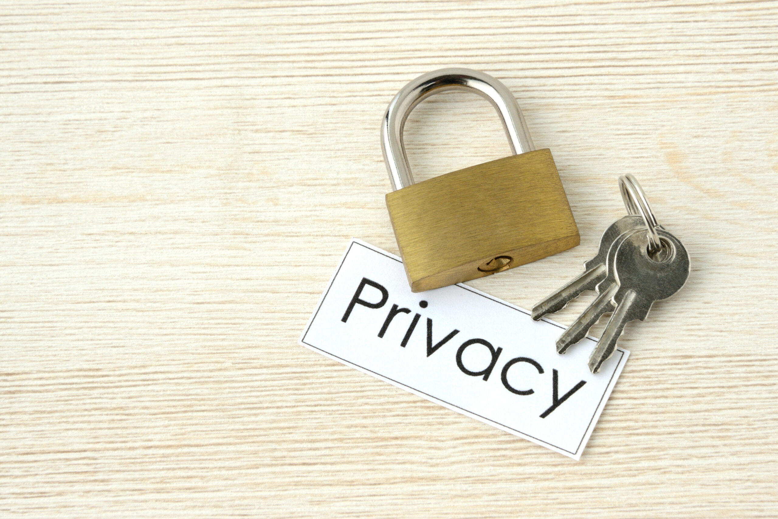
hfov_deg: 15.2
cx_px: 389
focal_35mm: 135
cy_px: 260
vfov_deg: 10.2
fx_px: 2918
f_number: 20
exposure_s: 1/60
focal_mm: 135
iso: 800
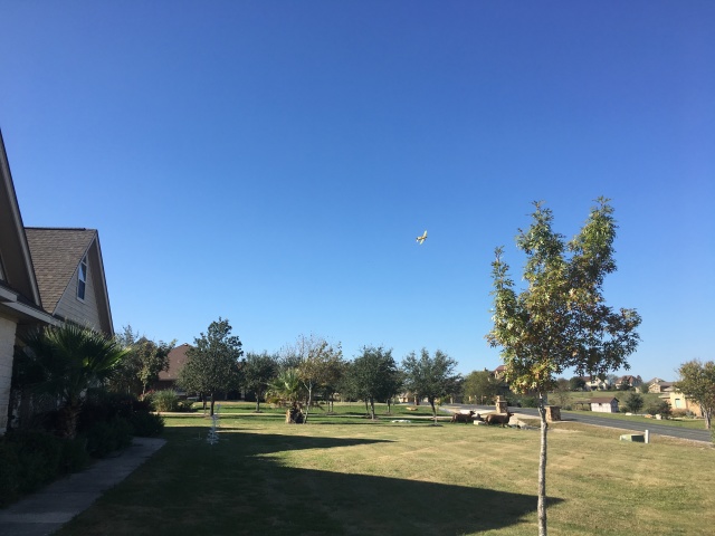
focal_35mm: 29
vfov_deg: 48.2
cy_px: 268
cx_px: 358
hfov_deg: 61.7
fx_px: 599
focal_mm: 4.15
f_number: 2.2
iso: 25
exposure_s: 1/1748
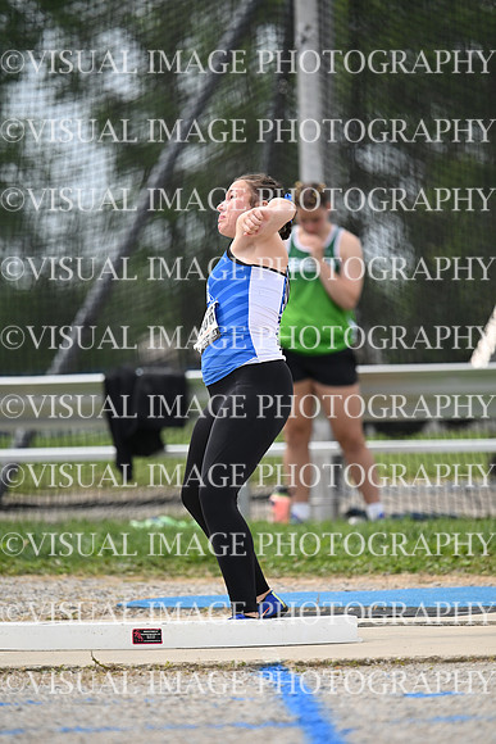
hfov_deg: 3.4
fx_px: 8261
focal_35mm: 400
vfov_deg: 5.2
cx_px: 248
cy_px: 372
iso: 500
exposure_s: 1/2500
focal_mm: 400
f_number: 4.5
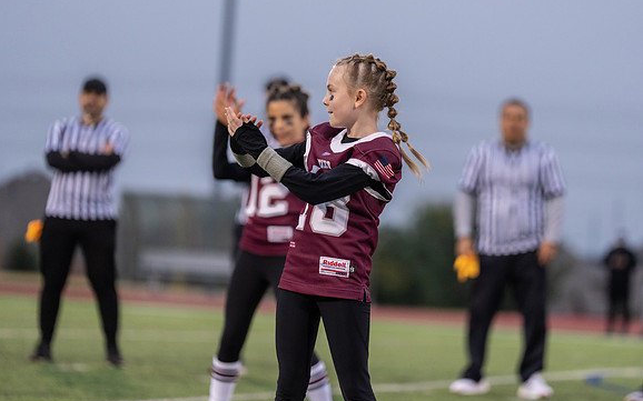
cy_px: 168
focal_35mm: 196
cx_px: 363
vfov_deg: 6.7
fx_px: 3434
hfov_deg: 10.7
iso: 2000
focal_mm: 170
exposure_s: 1/1250
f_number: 2.8
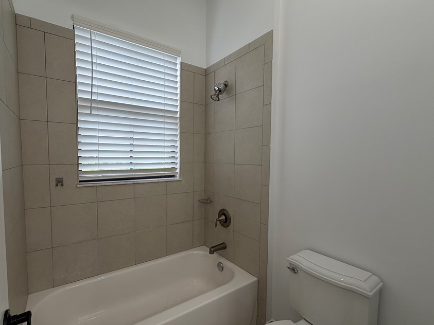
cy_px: 169
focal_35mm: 17
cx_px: 201
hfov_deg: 90.9
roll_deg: -0.4
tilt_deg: -3.6
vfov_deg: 74.7
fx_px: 213
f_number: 2.2
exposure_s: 1/120
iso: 160
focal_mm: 2.22
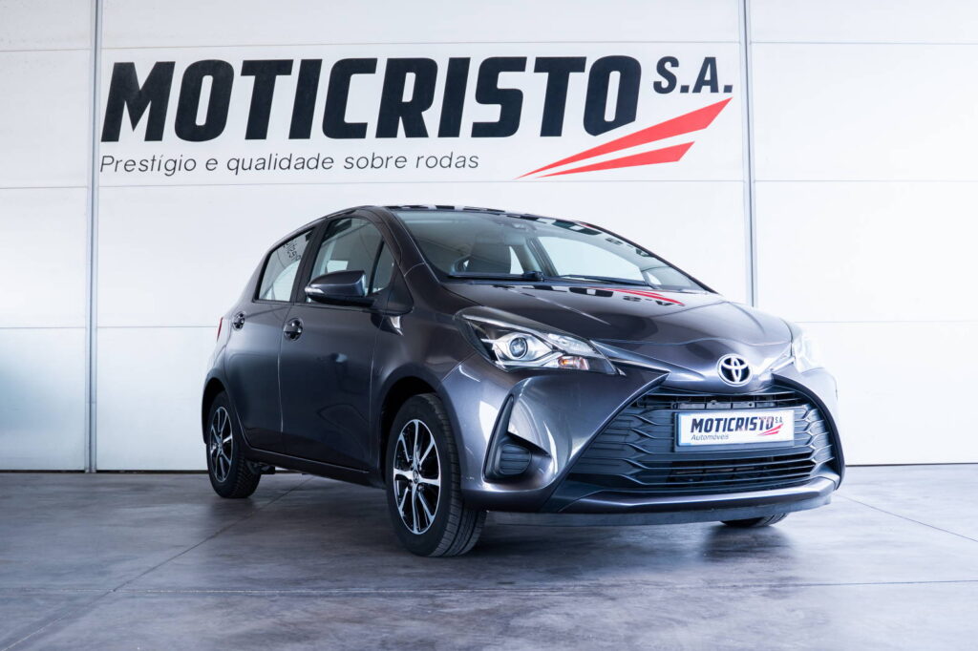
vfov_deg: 31.9
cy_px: 326
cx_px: 489
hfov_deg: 46.4
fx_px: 1141
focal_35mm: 42
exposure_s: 1/250
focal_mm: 28.3
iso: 320
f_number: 2.8
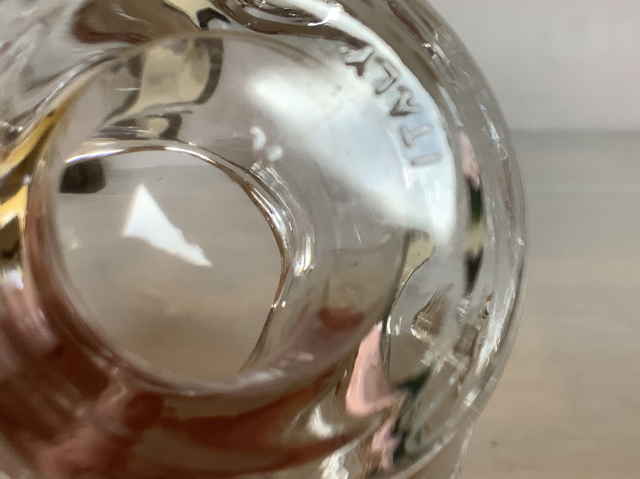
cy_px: 166
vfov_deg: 32.0
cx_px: 435
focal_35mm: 45
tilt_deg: -18.7
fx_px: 832
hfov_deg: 41.4
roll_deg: +0.2
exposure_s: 1/50
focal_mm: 3.3
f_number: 2.4
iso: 50
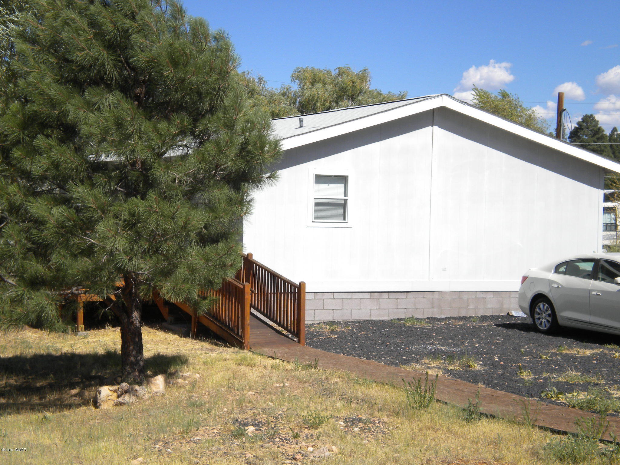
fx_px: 1218
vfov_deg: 21.6
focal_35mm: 68
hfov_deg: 28.6
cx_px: 310
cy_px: 232
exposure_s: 1/353
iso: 80
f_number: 6.5
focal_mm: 12.3
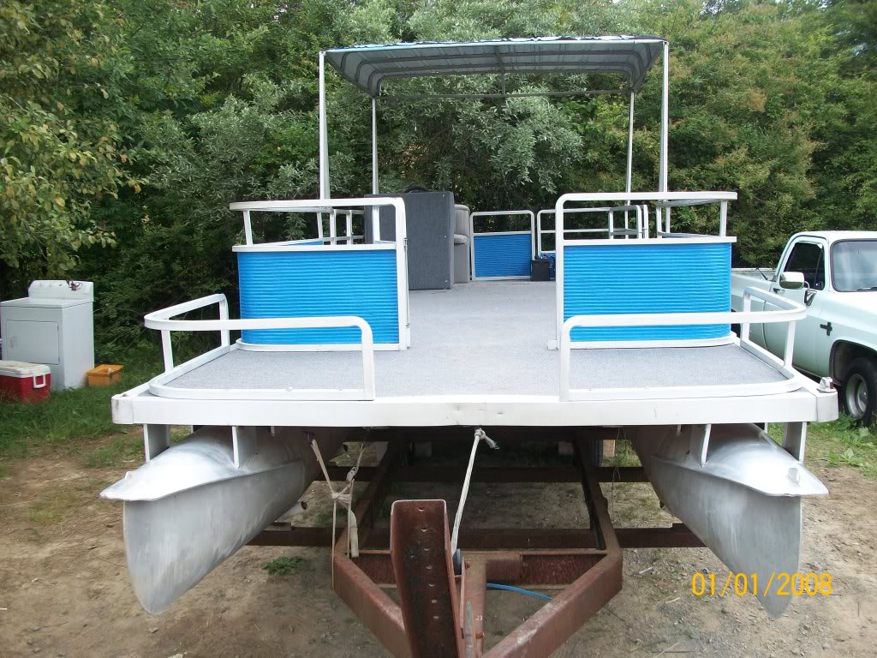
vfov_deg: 44.2
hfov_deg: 56.8
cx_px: 438
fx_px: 811
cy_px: 329
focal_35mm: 32
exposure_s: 1/250
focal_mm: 5.7
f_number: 2.9
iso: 80
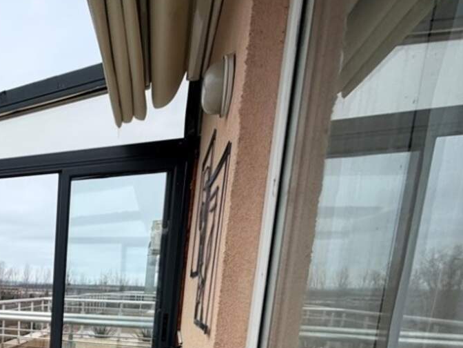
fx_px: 401
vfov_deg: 41.2
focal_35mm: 30
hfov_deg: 47.3
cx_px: -21
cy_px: 343
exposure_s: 1/770
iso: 32
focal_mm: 2.22
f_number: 2.2
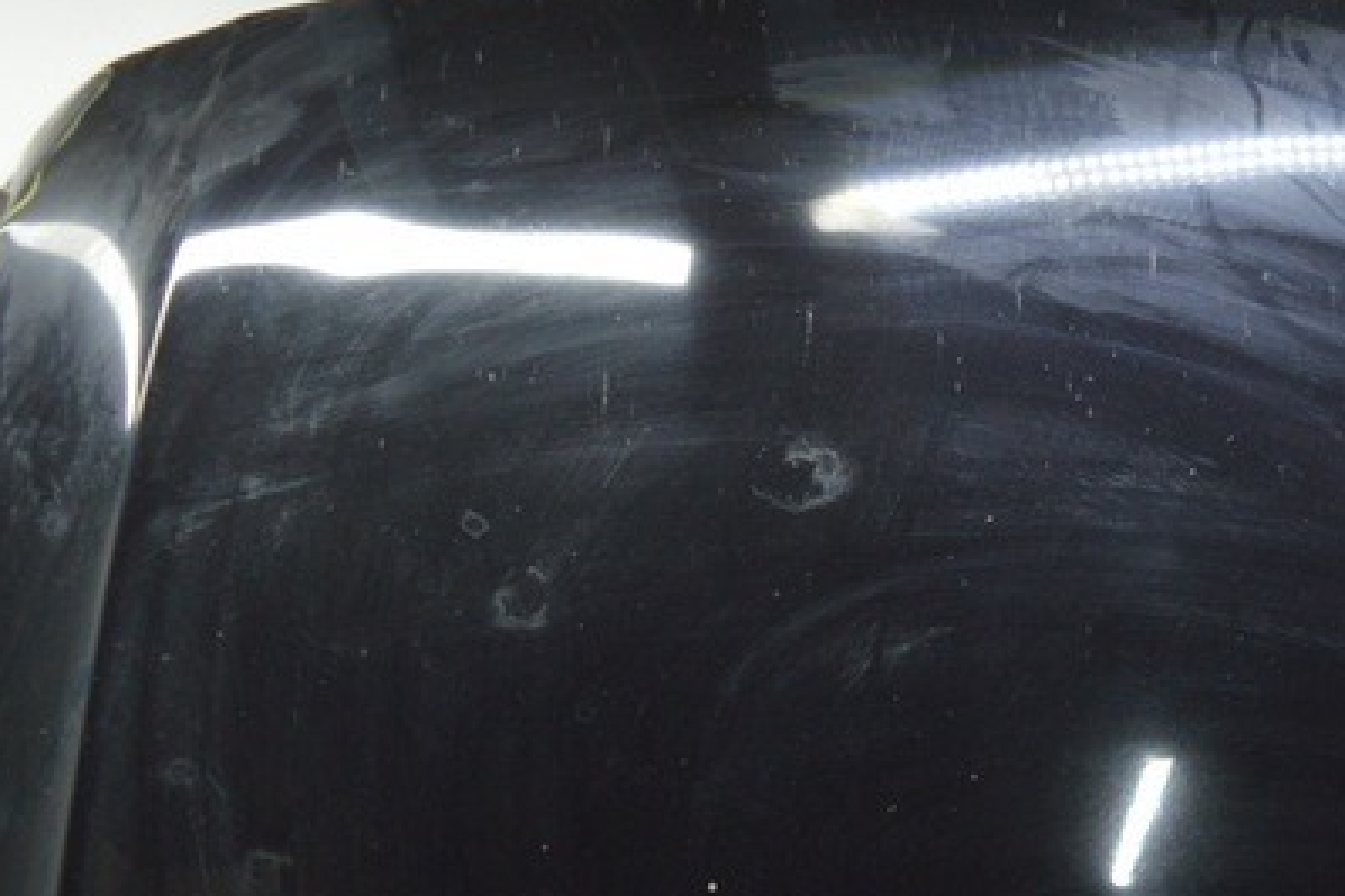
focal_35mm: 77
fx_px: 2877
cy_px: 962
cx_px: 769
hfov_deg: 26.3
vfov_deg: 17.2
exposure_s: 1/40
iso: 400
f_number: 3.5
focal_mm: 20
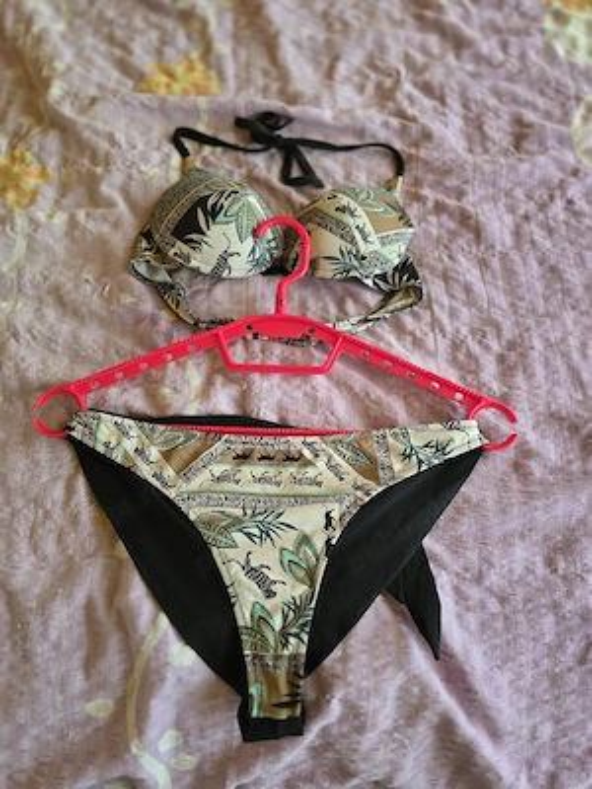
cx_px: 296
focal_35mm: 23
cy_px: 394
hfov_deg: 58.9
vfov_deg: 73.9
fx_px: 524
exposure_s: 1/60.2
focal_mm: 6.3
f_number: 1.7
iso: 800
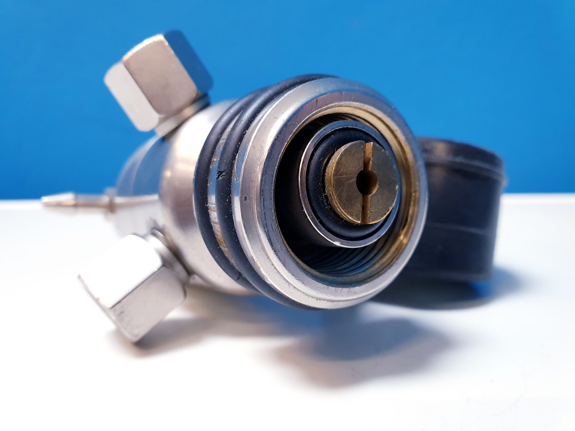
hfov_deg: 67.3
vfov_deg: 53.1
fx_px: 432
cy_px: 216
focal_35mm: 26
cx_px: 288
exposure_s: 1/50
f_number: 2.4
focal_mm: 4.3
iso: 400
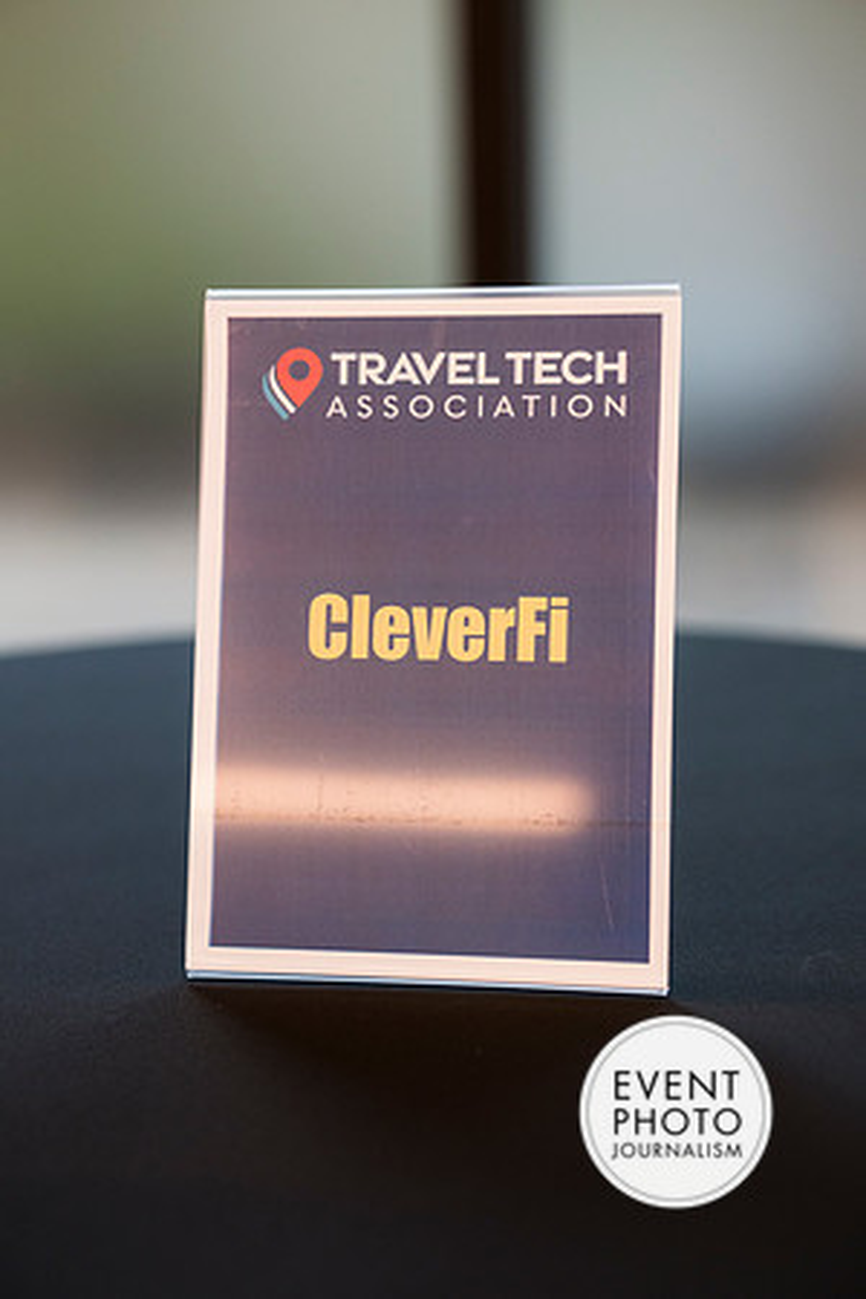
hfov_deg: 20.6
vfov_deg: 30.5
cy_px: 650
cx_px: 433
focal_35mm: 66
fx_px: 2381
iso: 1000
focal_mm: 66
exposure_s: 1/200
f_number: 3.2
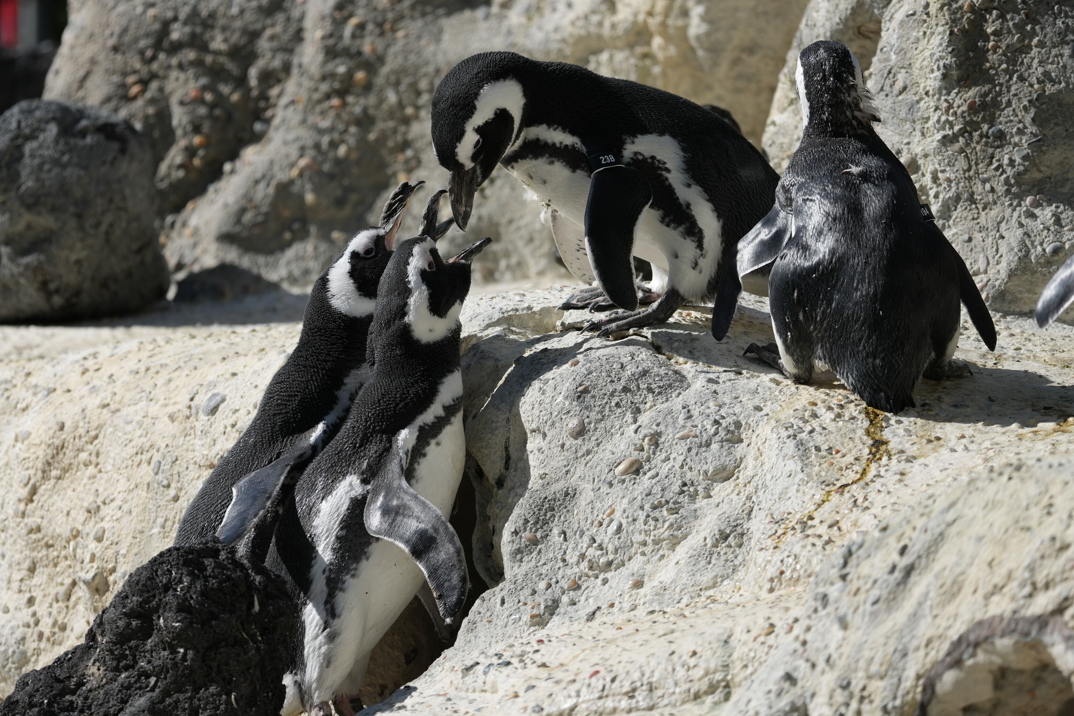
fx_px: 15364
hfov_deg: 4.0
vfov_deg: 2.7
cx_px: 455
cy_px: 293
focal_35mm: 515
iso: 250
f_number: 4.5
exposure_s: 1/2000
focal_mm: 400
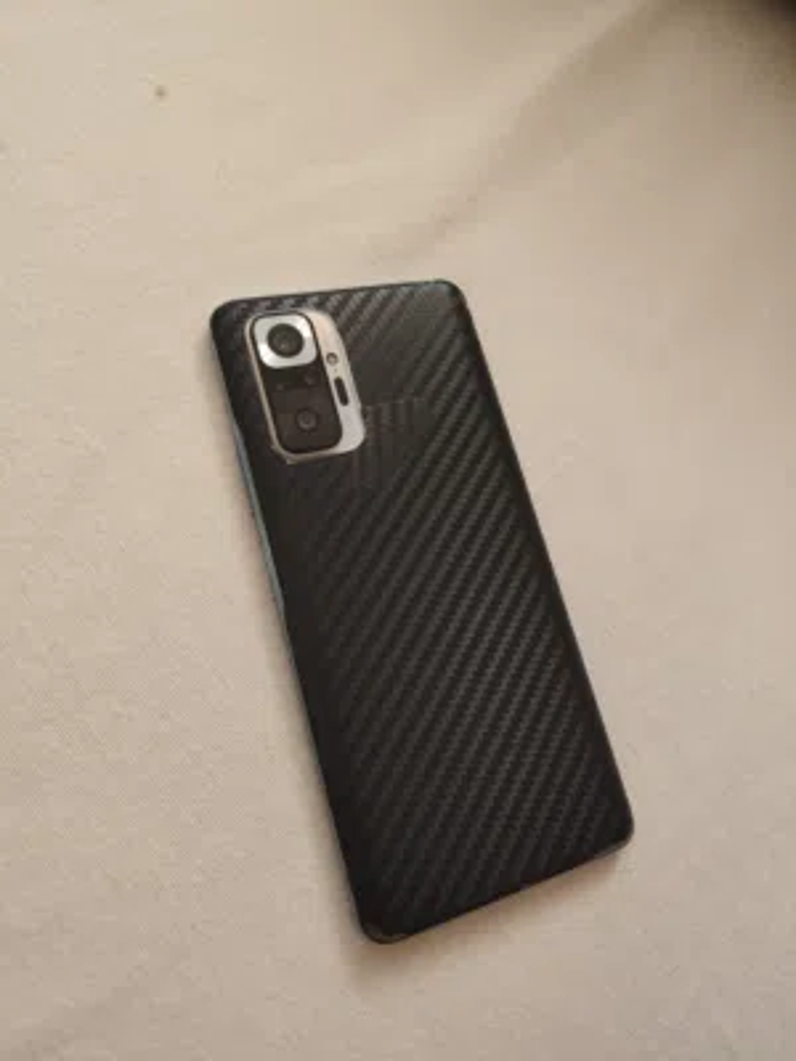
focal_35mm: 23
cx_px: 398
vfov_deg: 73.9
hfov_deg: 58.9
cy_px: 530
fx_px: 705
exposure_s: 1/50
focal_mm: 6.07
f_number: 1.7
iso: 1250
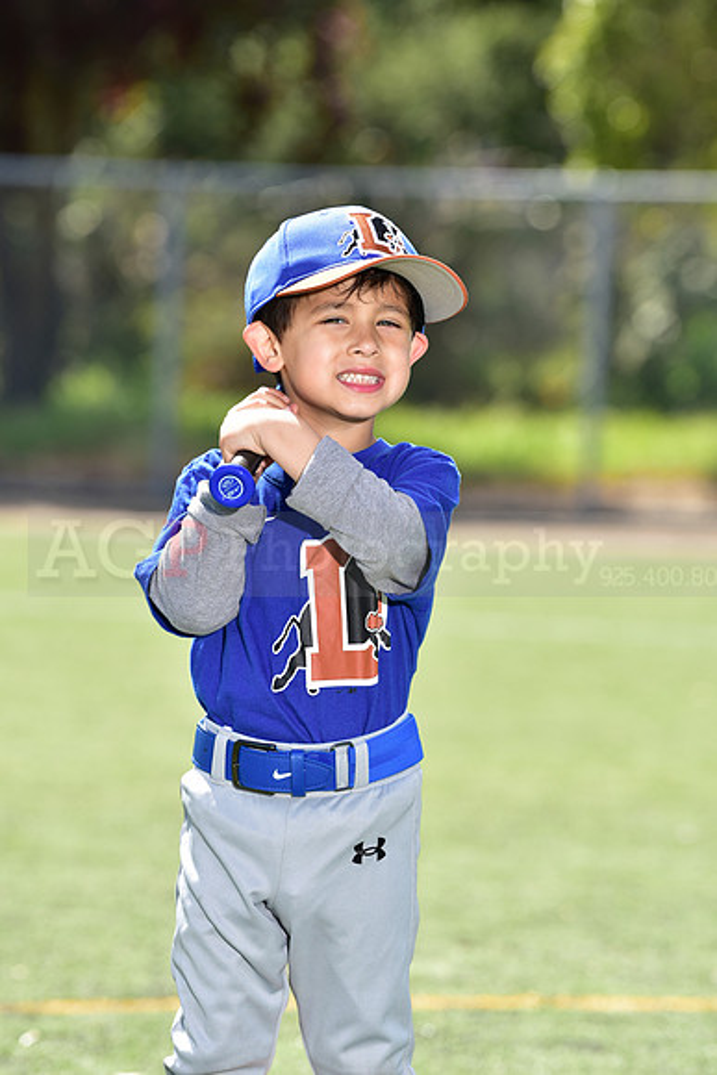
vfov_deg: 10.3
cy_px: 538
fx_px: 5971
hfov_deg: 6.9
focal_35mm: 200
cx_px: 358
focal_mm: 200
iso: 100
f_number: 5.6
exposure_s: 1/250
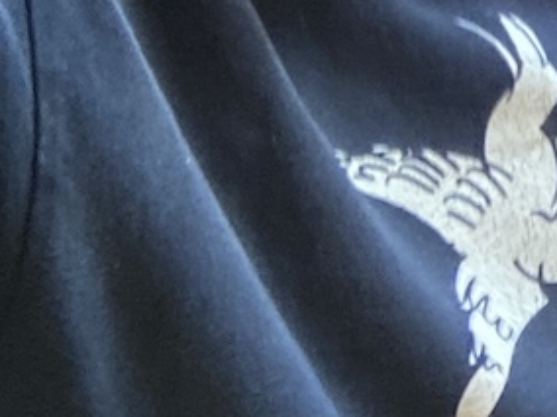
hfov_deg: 12.0
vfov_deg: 9.6
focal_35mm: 144
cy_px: -405
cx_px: 1147
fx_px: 2317
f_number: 2.2
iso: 80
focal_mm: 2.87
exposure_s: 1/50
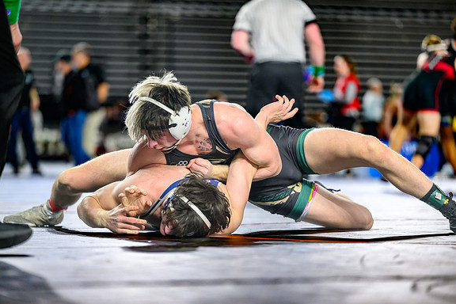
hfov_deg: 13.6
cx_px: 228
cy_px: 152
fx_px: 1913
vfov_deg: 9.1
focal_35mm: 151
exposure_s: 1/800
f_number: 2.8
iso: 2500
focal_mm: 150
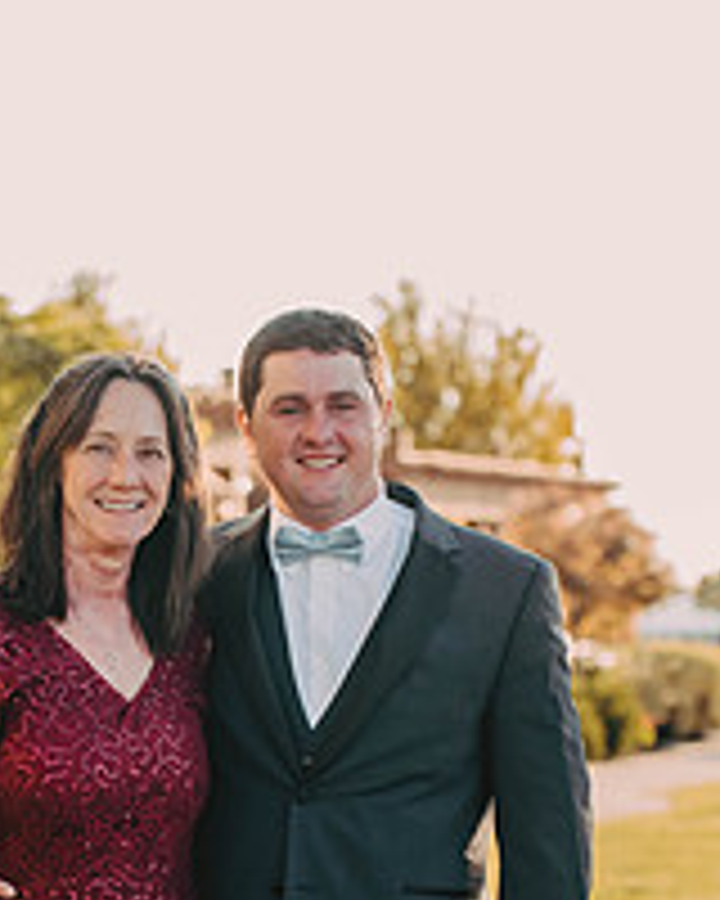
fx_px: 3942
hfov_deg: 10.4
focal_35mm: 148
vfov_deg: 12.9
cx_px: 225
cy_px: 801
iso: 800
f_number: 2.8
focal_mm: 70
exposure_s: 1/1600
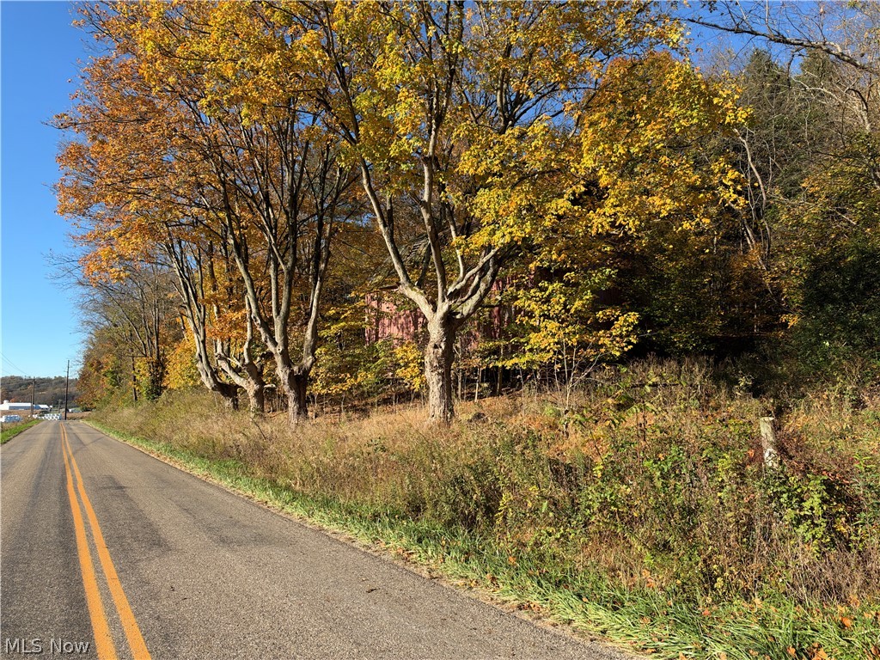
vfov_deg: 56.8
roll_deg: -0.9
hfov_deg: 71.6
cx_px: 440
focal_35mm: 24
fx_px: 610
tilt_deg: +6.5
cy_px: 330
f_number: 1.8
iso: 64
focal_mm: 6.93
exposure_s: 1/1642
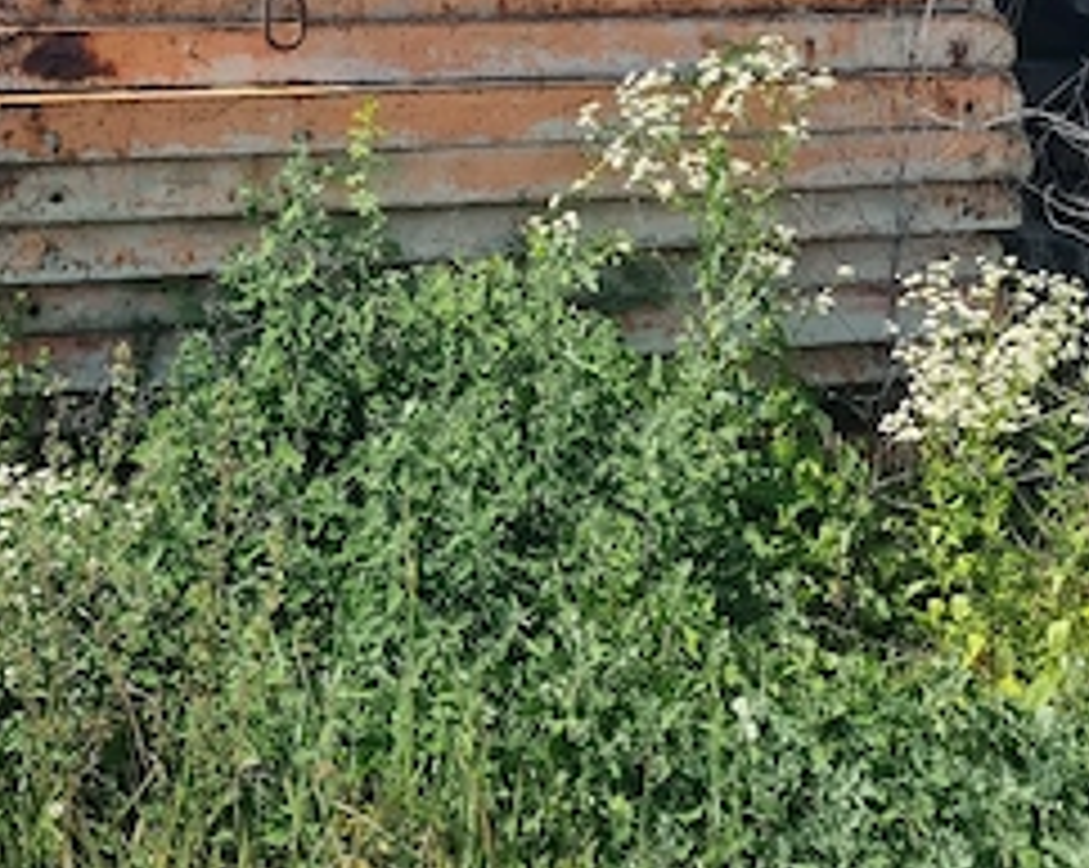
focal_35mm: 42
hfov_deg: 43.7
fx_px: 1352
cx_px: 464
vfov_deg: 33.0
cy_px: 22
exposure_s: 1/2500
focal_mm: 5.4
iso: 50
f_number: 1.8
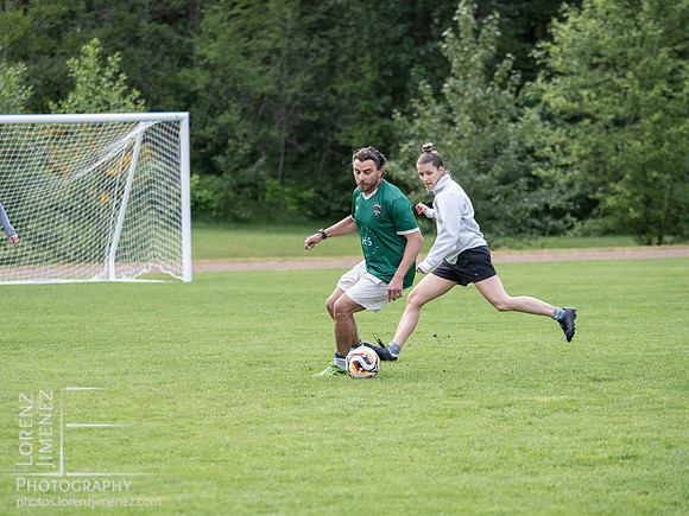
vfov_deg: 7.4
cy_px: 258
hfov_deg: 9.9
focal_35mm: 200
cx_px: 344
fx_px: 3981
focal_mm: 100
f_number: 2.8
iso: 640
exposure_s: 1/1250
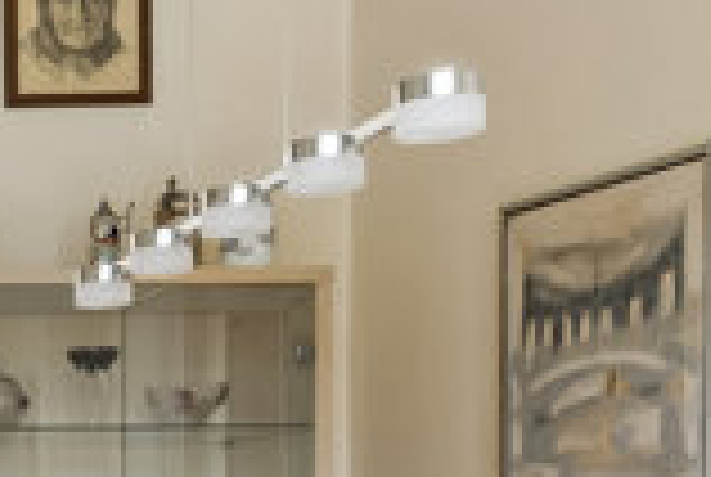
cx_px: -594
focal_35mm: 102
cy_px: 646
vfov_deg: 12.9
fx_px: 2023
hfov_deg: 16.5
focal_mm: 13.5
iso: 200
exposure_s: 1/15
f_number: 8
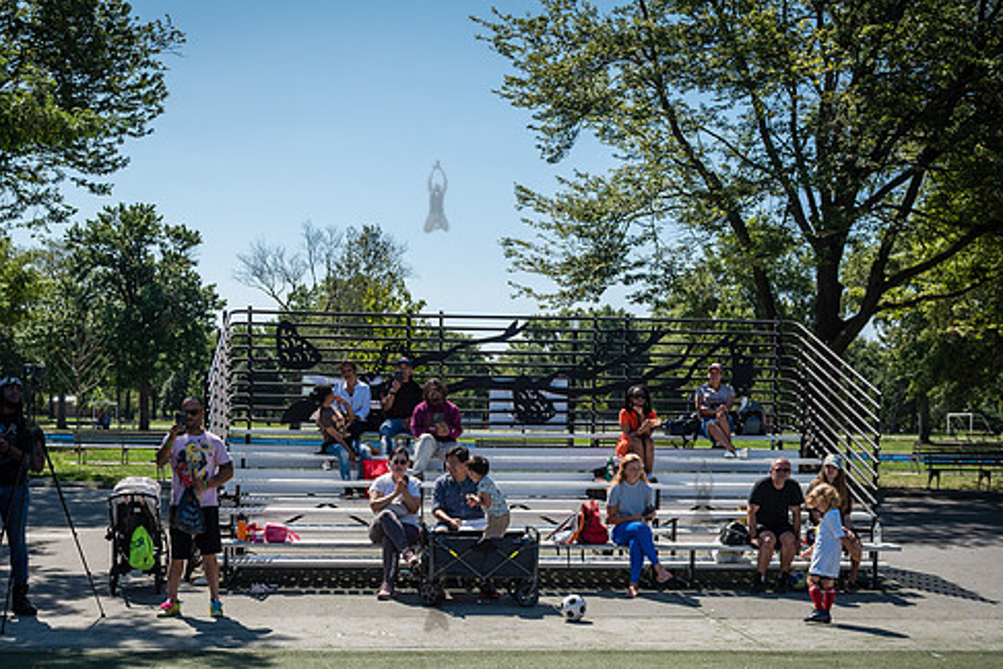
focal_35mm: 46
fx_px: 1282
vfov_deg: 29.0
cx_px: 454
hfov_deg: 42.7
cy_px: 468
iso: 200
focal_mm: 29
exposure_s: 1/2500
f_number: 4
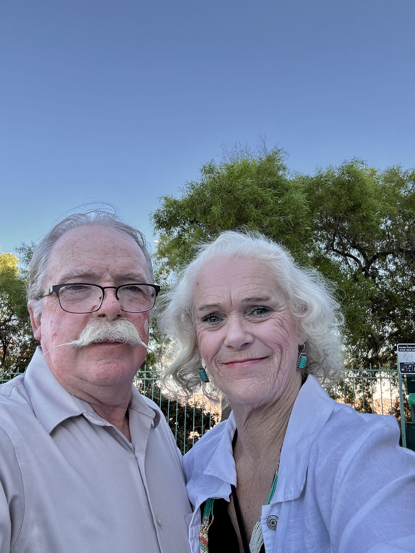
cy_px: 276
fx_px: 480
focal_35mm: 30
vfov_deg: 60.0
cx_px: 208
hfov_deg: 46.8
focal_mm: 2.69
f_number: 1.9
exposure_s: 1/180
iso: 25
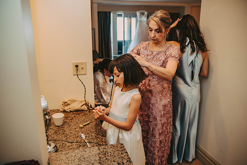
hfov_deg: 65.5
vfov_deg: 46.4
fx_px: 192
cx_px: 124
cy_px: 82
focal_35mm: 28
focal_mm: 28
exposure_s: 1/125
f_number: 2.8
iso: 320
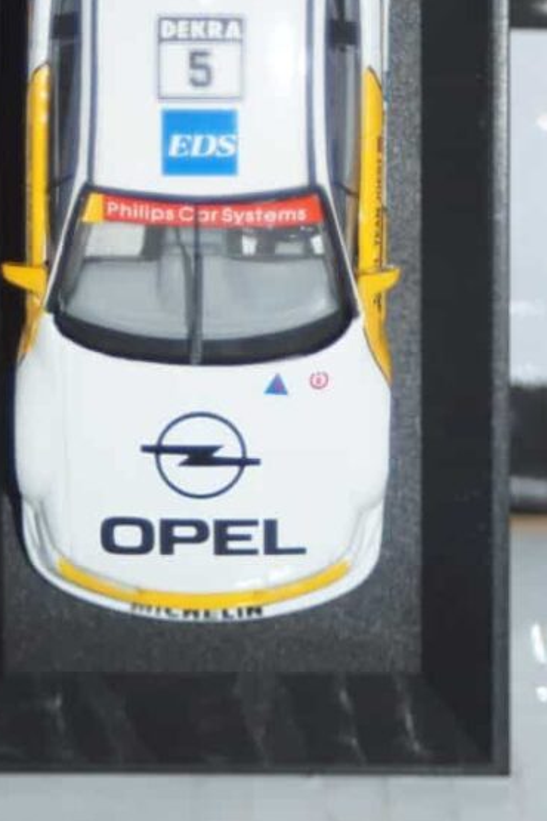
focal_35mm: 146
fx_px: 3327
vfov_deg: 14.0
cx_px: 186
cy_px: 166
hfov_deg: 9.4
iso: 200
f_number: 5.6
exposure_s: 1/80
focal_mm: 60
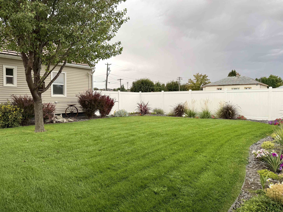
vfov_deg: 56.8
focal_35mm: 24
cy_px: 106
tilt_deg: -2.1
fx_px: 196
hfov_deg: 71.6
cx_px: 142
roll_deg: -0.1
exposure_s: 1/805
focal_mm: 6.76
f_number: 1.78
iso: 80
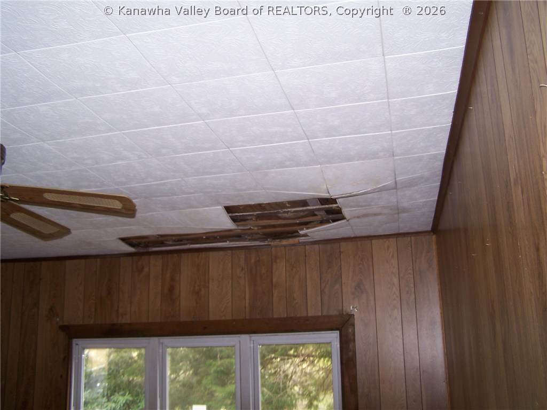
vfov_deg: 37.7
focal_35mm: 38
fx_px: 600
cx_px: 274
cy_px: 205
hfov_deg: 49.0
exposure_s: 1/60
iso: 80
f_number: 2.8
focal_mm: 6.3
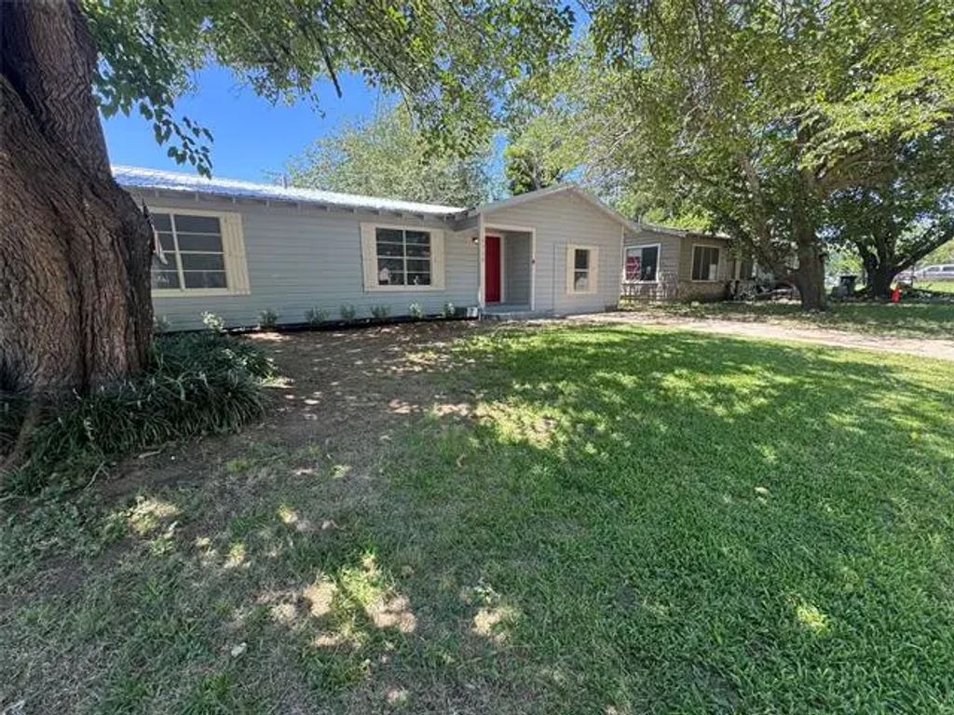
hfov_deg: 102.1
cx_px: 477
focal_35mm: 14
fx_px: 386
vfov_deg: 85.7
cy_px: 358
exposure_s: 1/176
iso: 40
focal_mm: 2.22
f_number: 2.2
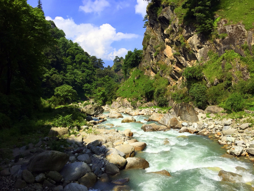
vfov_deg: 48.2
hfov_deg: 61.7
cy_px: 96
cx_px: 127
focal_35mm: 29
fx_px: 213
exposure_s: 1/2024
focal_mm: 4.15
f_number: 2.2
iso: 25
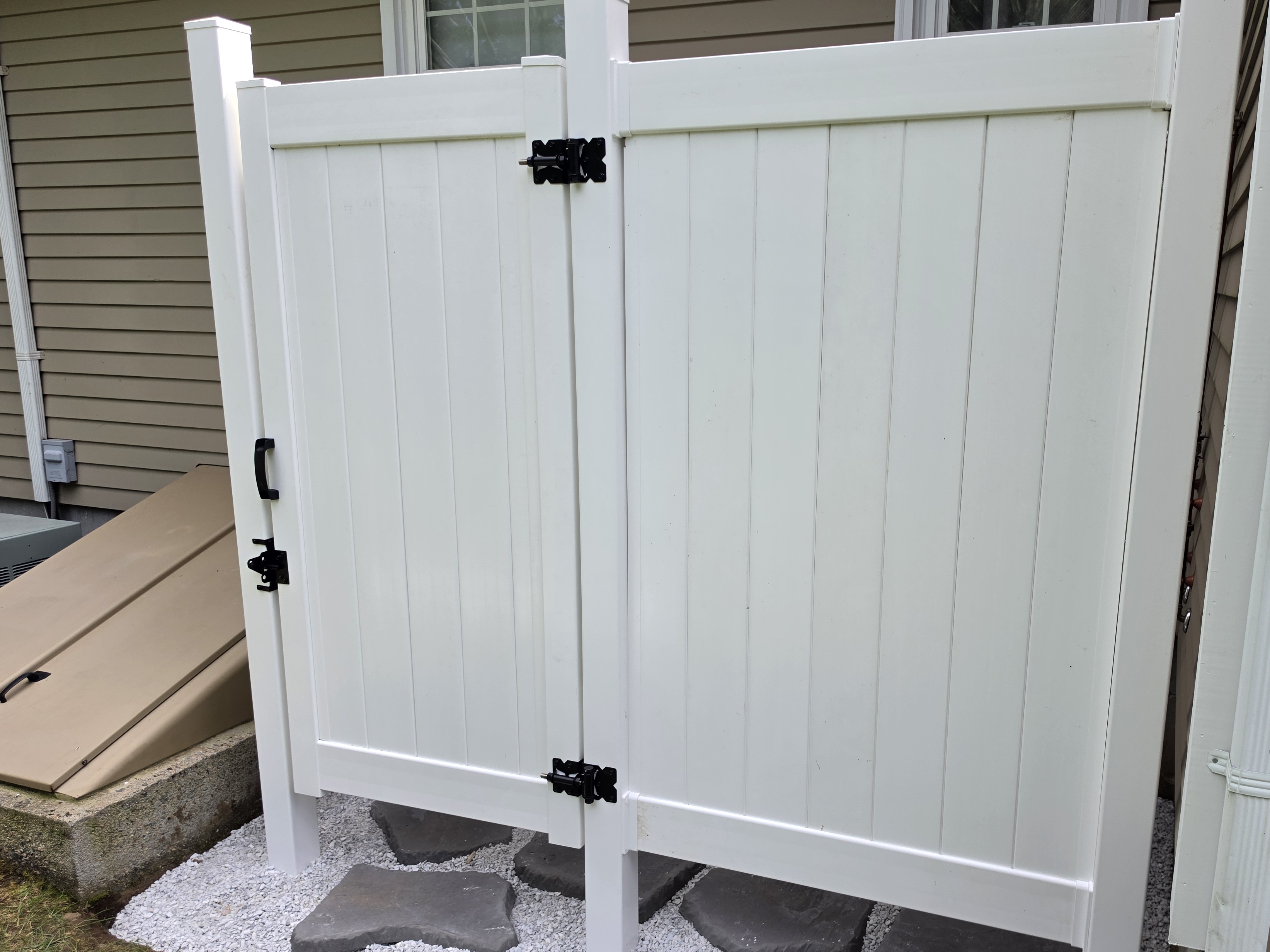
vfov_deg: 49.6
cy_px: 530
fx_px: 1027
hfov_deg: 63.0
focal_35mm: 28
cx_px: 743
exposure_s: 1/2314
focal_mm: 6.5
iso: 64
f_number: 1.4
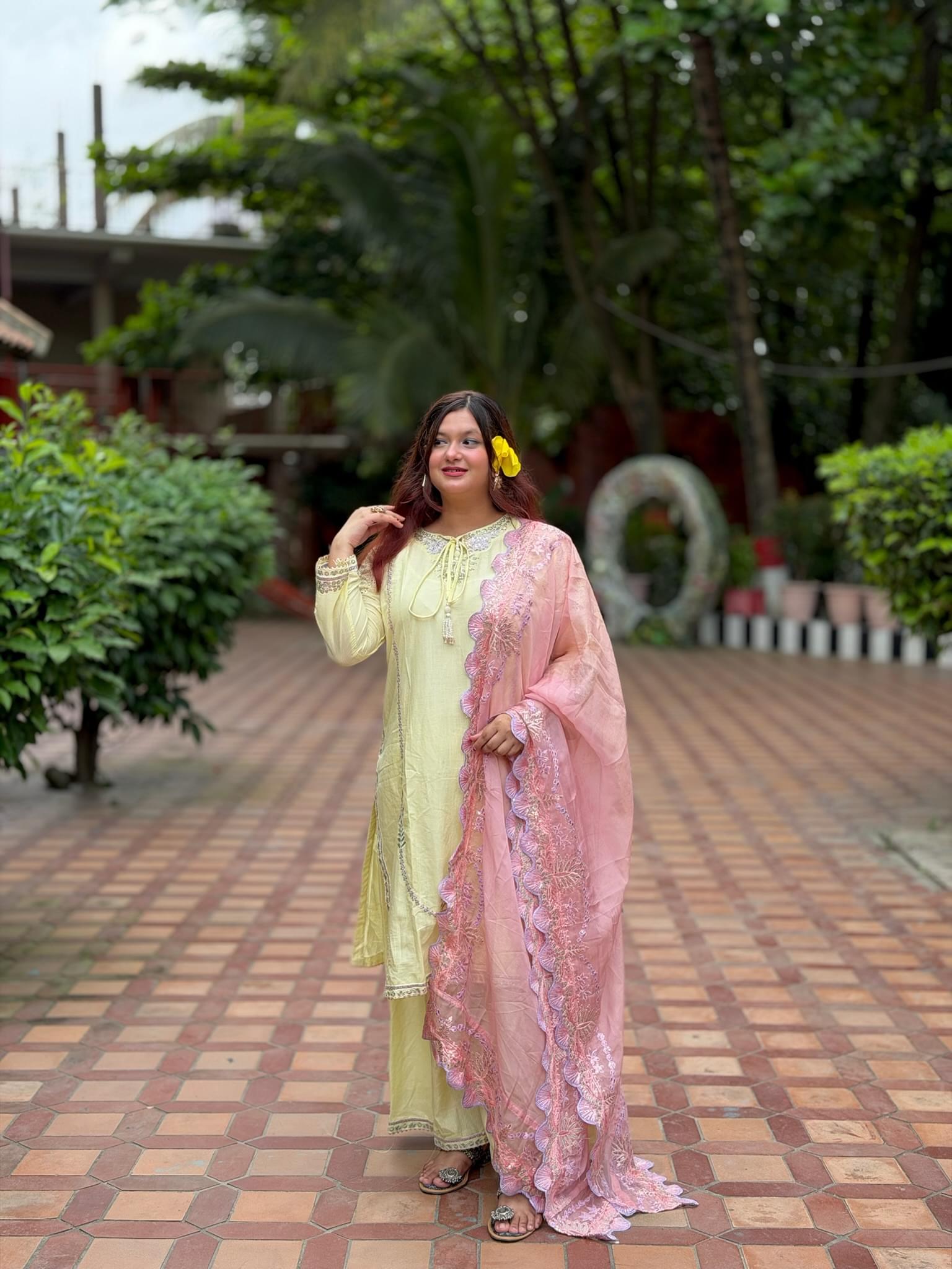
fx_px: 1760
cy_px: 634
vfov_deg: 39.7
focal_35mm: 48
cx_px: 476
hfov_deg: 30.3
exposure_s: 1/530
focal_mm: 6.76
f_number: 1.78
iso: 64
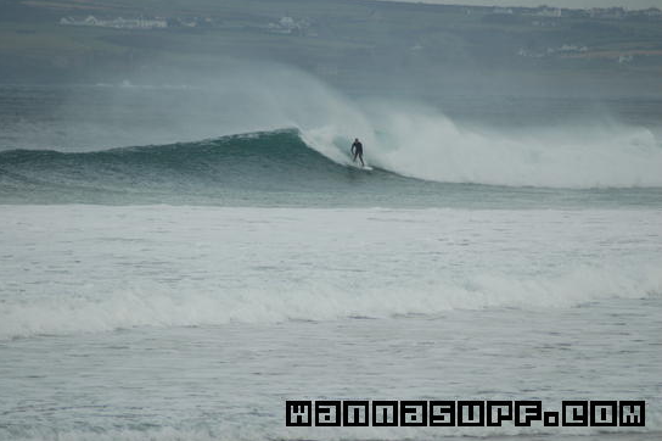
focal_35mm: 454
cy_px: 220
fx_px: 8343
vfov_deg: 3.0
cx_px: 330
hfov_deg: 4.5
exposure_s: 1/1600
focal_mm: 300
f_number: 5.6
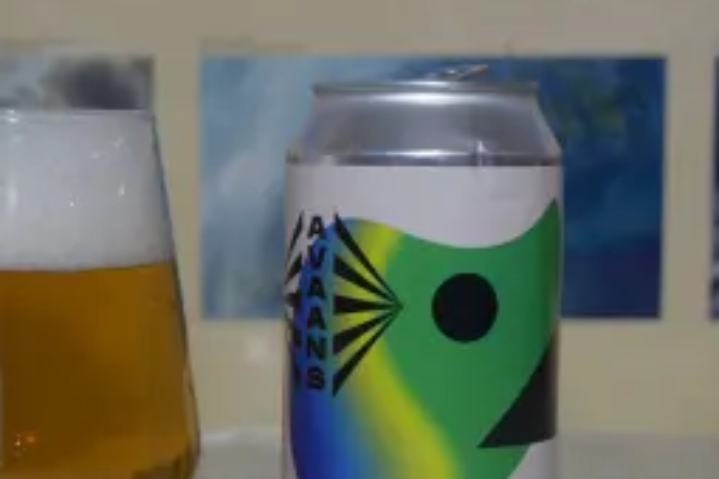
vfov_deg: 12.9
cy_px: 300
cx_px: 228
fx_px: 2113
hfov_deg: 19.2
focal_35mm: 106
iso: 640
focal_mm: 45
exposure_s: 1/60
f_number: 5.3
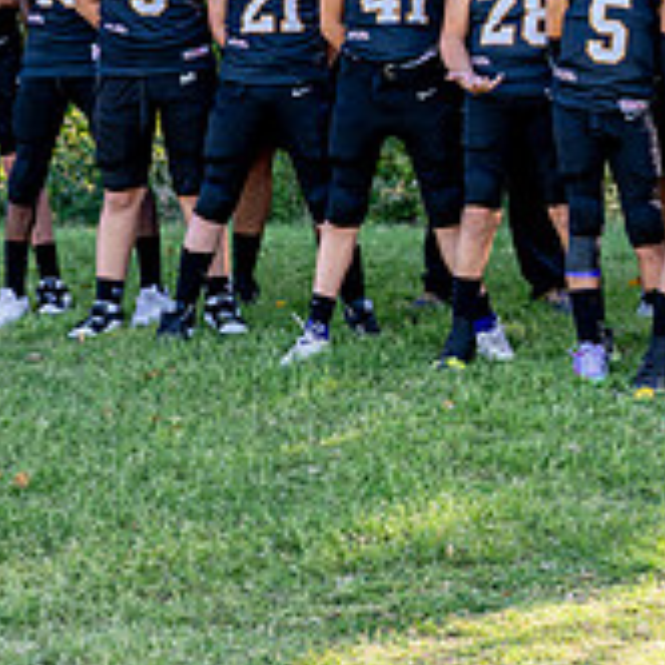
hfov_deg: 9.5
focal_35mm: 183
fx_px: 3977
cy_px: 84
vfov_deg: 9.5
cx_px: 727
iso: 160
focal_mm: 50
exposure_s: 1/640
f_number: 2.5
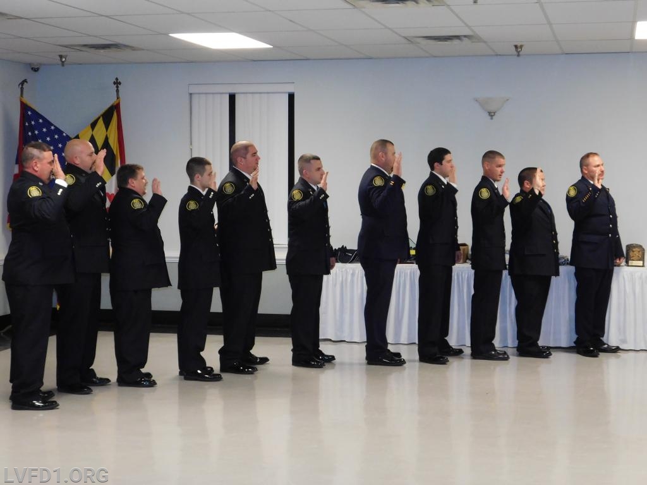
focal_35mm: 66
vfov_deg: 22.3
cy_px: 242
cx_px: 324
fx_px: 1234
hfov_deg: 29.4
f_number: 4.2
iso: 450
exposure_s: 1/30
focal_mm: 11.7
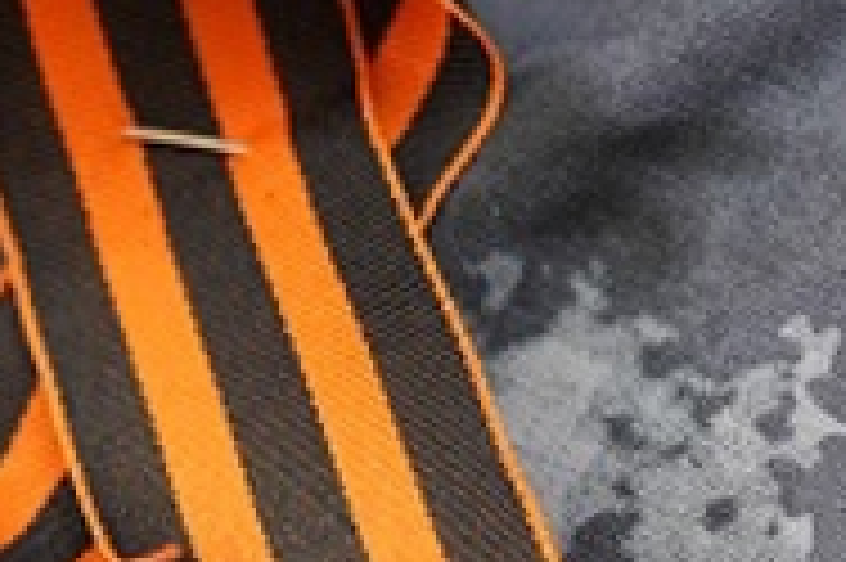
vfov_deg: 6.9
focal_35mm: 196
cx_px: 234
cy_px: 760
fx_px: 4602
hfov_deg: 10.5
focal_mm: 49
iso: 640
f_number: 3.2
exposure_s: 1/60
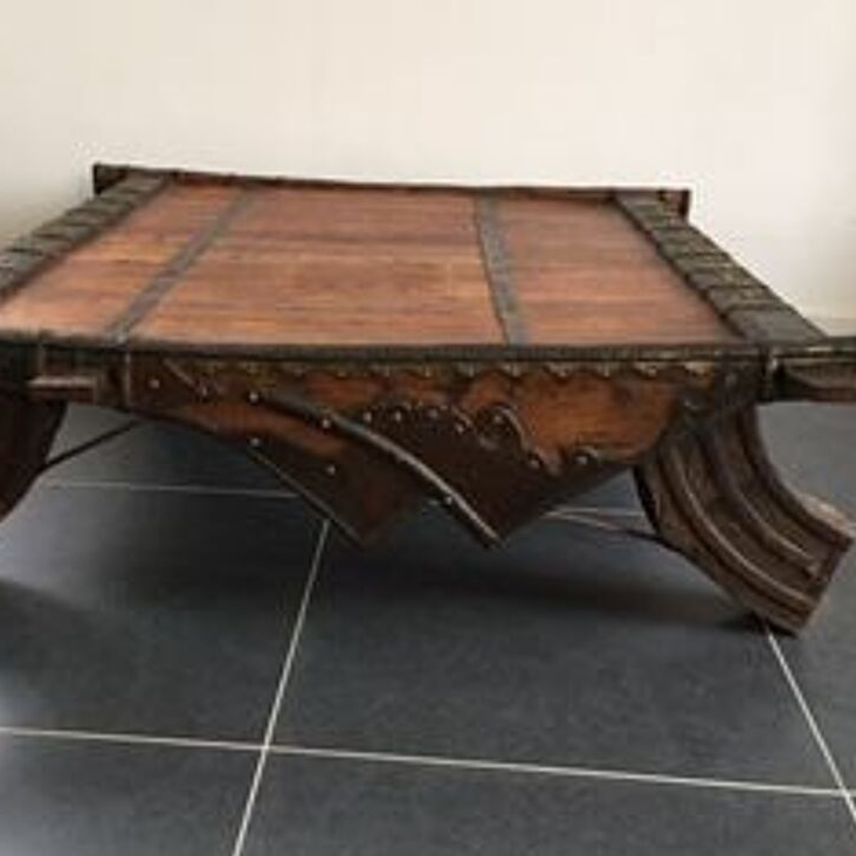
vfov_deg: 47.2
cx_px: 364
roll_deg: -0.8
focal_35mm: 35
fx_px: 979
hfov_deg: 47.1
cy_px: 435
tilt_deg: -22.5
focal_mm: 4.15
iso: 200
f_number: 2.2
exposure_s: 1/33
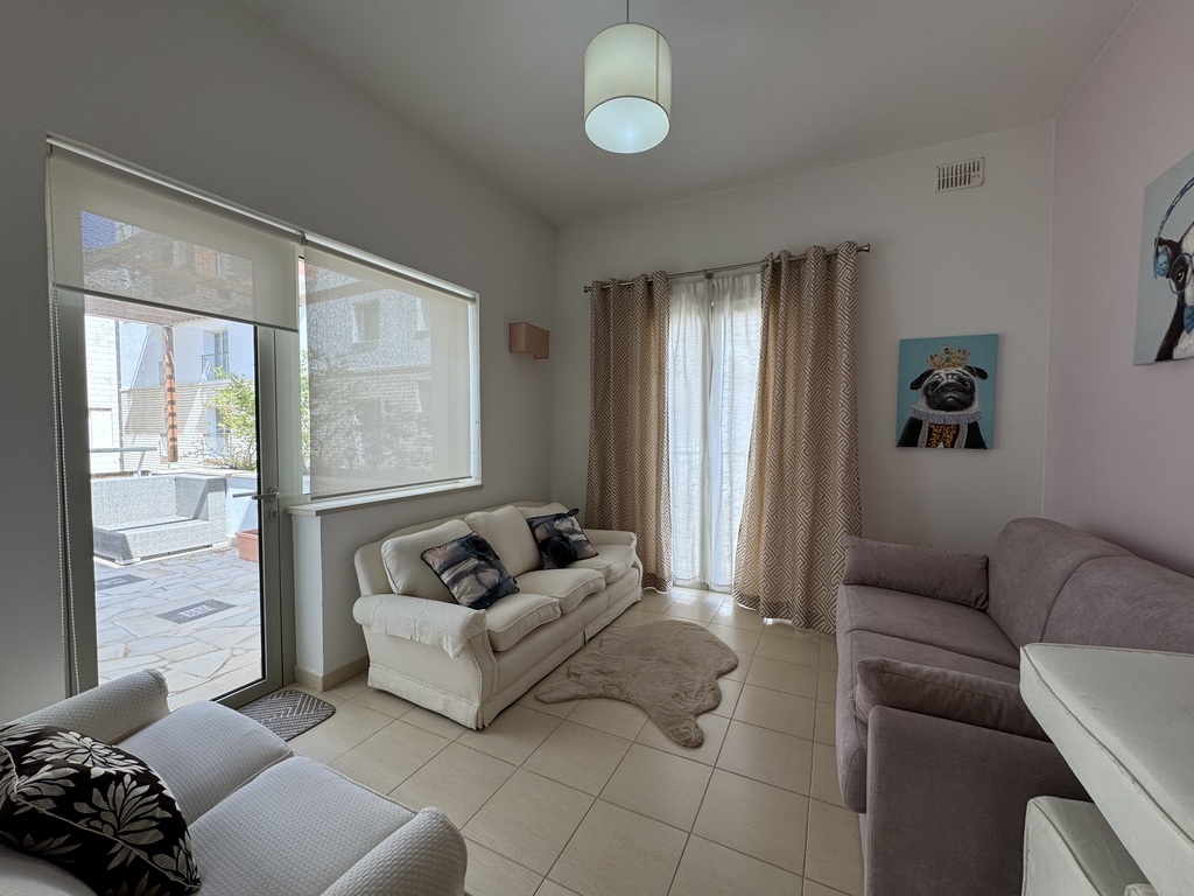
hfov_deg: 102.1
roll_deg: -0.1
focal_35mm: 14
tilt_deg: -2.6
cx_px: 597
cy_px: 448
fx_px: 483
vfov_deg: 85.7
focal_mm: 2.22
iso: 40
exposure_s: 1/139
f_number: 2.2
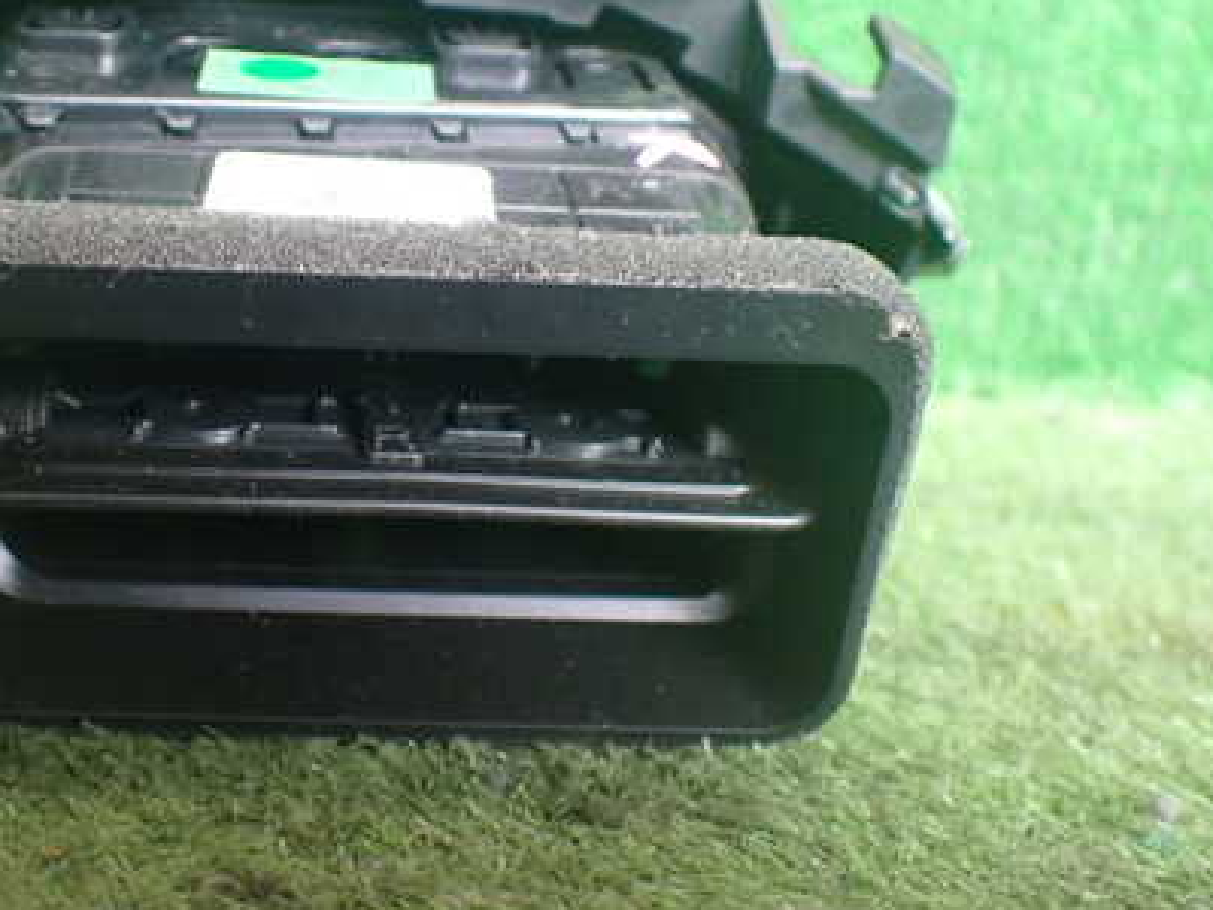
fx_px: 1577
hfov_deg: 41.0
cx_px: 324
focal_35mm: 45
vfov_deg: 32.0
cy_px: 315
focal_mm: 5.4
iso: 800
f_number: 2.3
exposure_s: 1/80
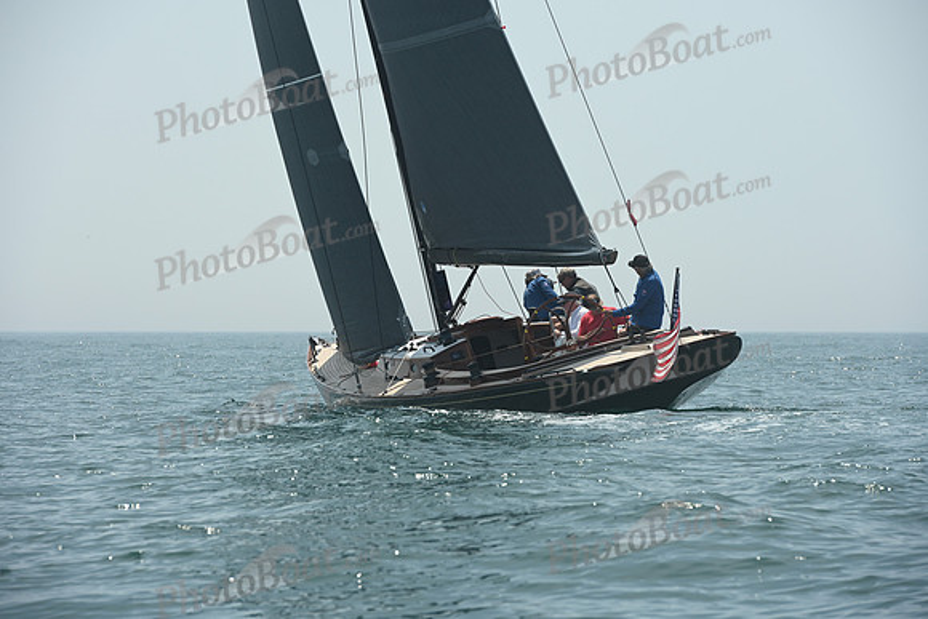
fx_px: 5157
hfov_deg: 10.3
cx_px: 464
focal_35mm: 200
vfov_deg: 6.9
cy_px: 310
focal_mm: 200
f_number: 8
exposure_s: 1/1250
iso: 320
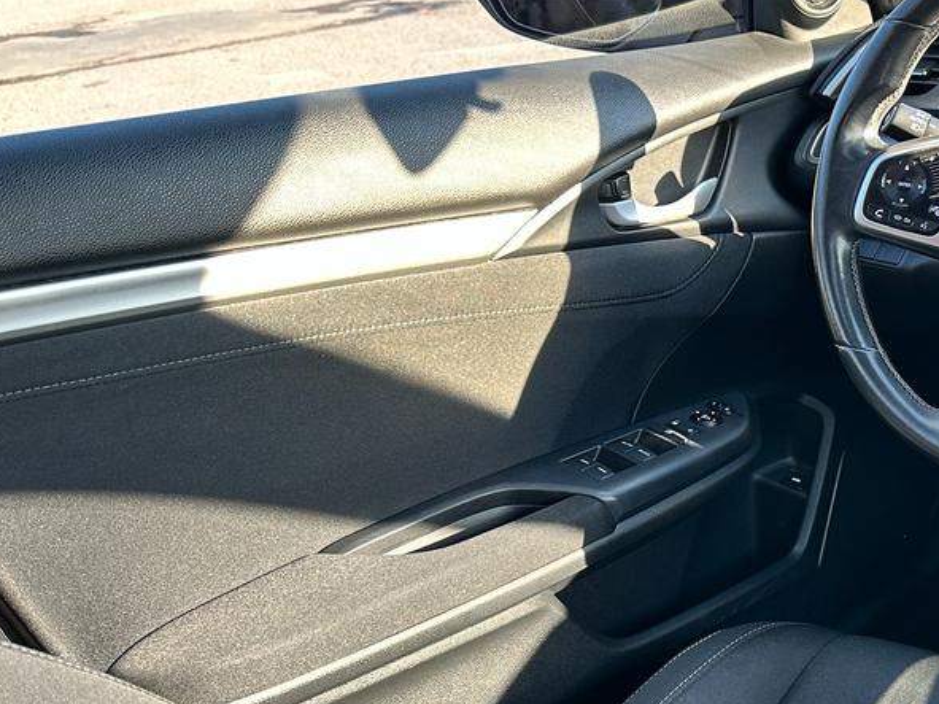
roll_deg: +2.3
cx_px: 929
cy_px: 455
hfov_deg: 33.8
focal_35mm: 52
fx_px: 1410
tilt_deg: -26.5
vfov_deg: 27.9
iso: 125
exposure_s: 1/121
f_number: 1.78
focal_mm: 6.86
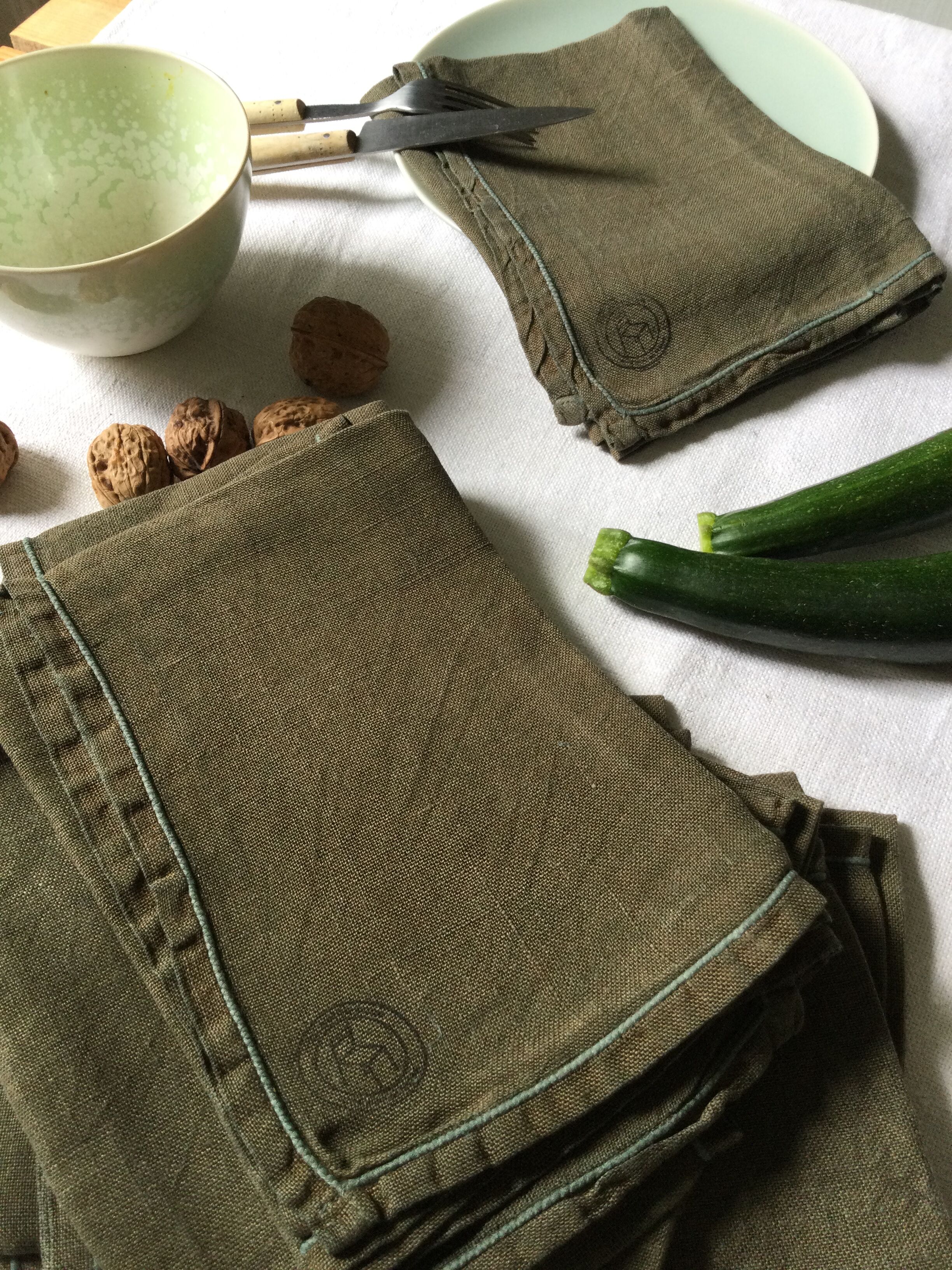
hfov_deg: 45.4
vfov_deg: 58.4
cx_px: 476
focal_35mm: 31
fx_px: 1137
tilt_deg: -58.2
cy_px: 635
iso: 25
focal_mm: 3.3
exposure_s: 1/33
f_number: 2.4
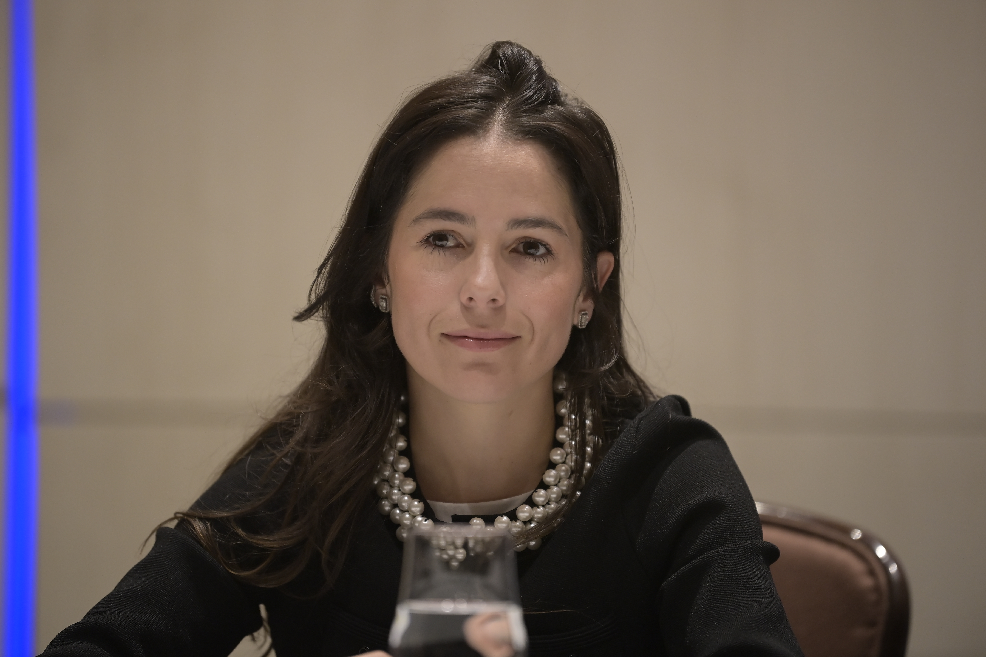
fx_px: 5477
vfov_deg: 6.9
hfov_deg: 10.3
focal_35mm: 200
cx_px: 493
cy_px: 328
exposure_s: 1/250
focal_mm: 200
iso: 2500
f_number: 2.8
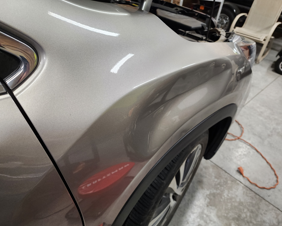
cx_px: 146
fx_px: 200
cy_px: 113
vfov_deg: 58.8
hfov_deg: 70.3
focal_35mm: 24
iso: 250
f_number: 1.8
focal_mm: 6.4
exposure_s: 1/120
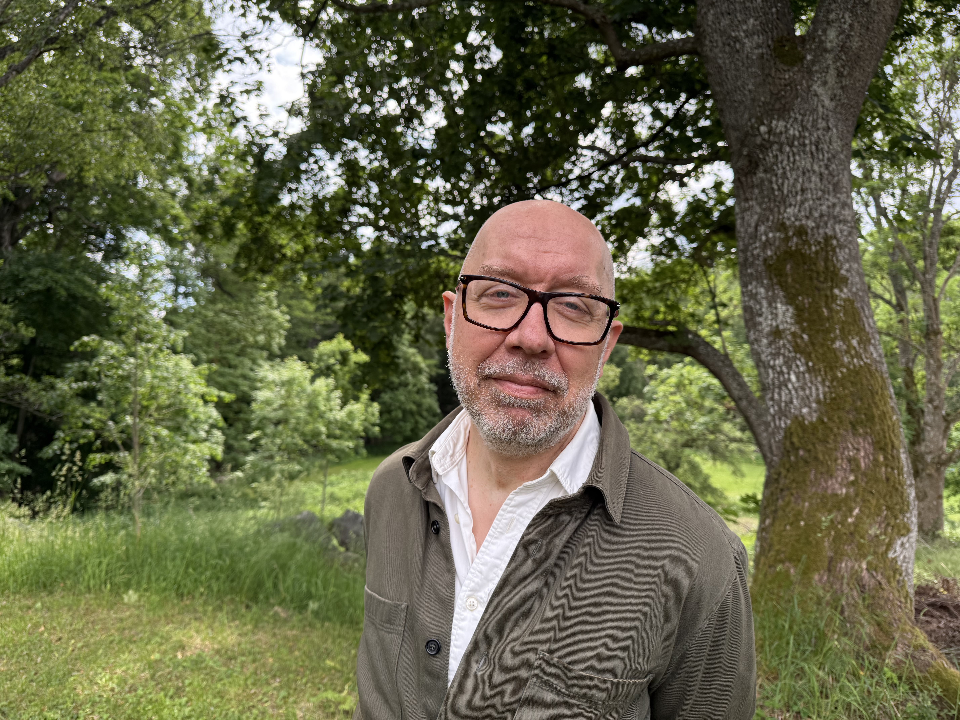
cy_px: 360
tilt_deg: -2.2
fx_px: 666
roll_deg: -1.3
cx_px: 480
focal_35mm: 24
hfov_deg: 71.6
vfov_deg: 56.8
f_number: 1.78
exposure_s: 1/931
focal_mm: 6.76
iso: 100
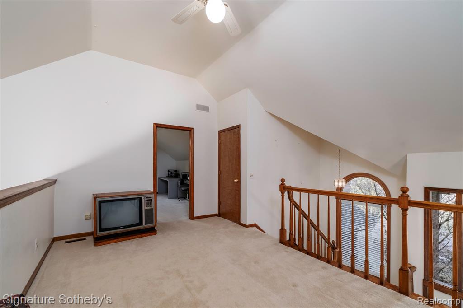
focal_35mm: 15
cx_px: 232
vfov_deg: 77.3
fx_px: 193
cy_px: 154
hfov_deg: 100.4
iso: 640
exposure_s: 1/125
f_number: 6.4
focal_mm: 10
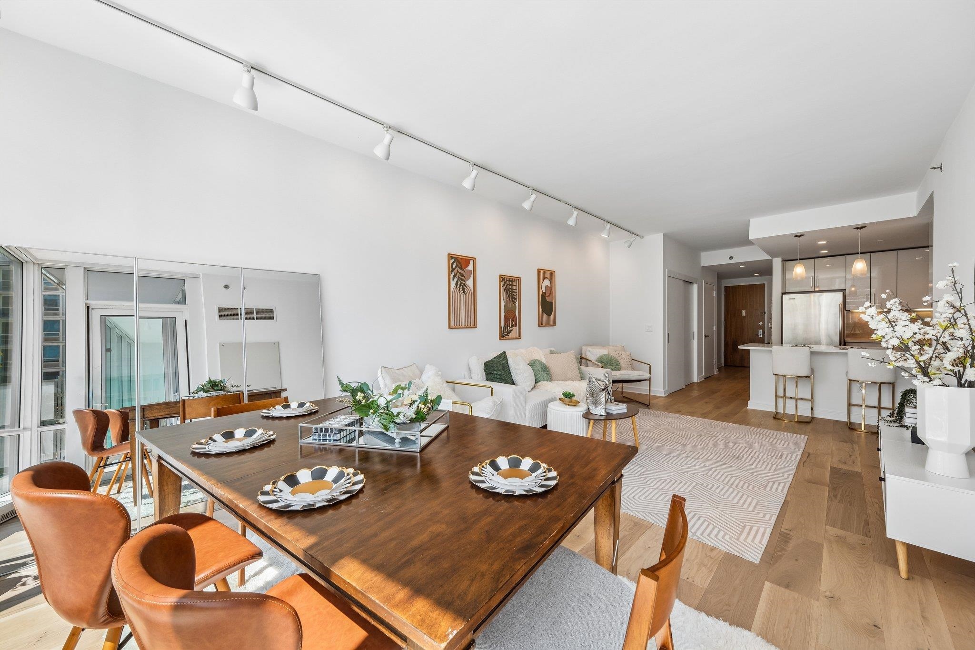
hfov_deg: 108.3
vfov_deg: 85.4
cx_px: 488
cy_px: 325
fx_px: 352
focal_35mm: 13
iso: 160
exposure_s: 1/60
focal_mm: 8.9
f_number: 8
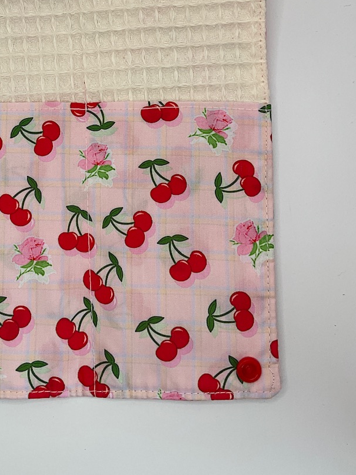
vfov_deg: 39.8
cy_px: 105
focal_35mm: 46
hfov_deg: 31.2
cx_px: 112
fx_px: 631
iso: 25
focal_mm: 3
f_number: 1.8
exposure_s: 1/400
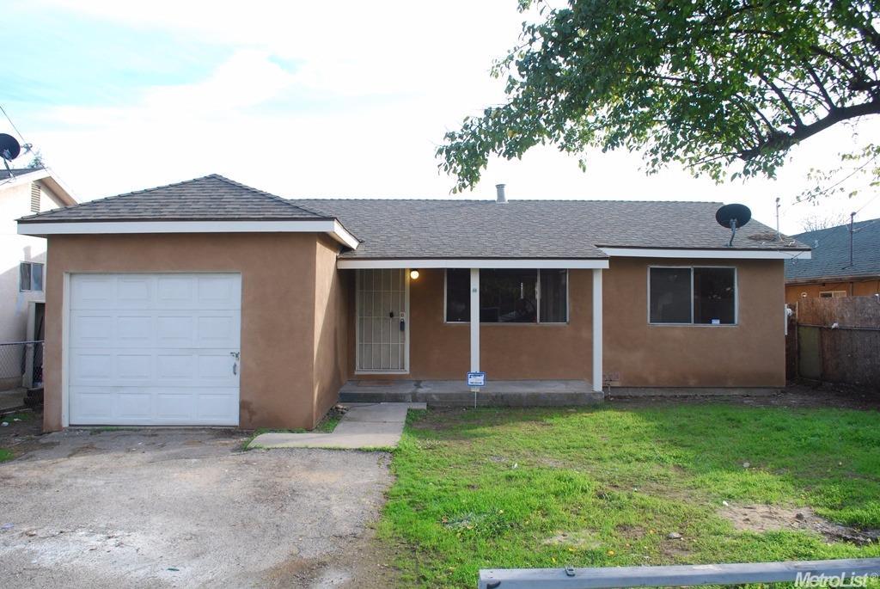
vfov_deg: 48.0
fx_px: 661
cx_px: 440
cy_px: 294
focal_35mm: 27
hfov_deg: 67.3
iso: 400
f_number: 8
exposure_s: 1/250
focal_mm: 18
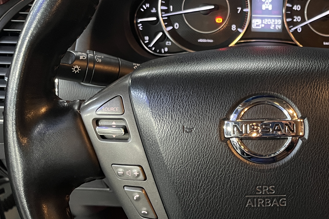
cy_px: 77
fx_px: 439
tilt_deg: -26.9
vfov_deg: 27.9
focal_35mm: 48
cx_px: 267
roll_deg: -1.6
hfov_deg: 39.4
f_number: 1.6
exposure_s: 1/25
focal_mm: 5.1
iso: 500
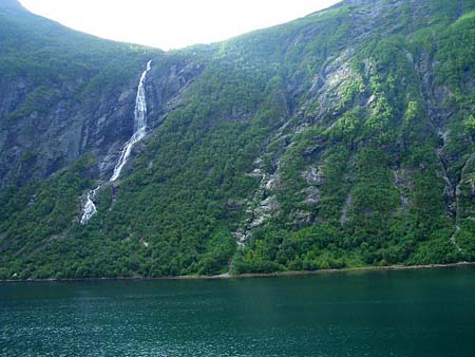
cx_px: 238
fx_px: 481
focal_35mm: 35
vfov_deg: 40.7
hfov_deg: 52.6
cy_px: 178
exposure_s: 1/100
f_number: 4.3
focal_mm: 5.8
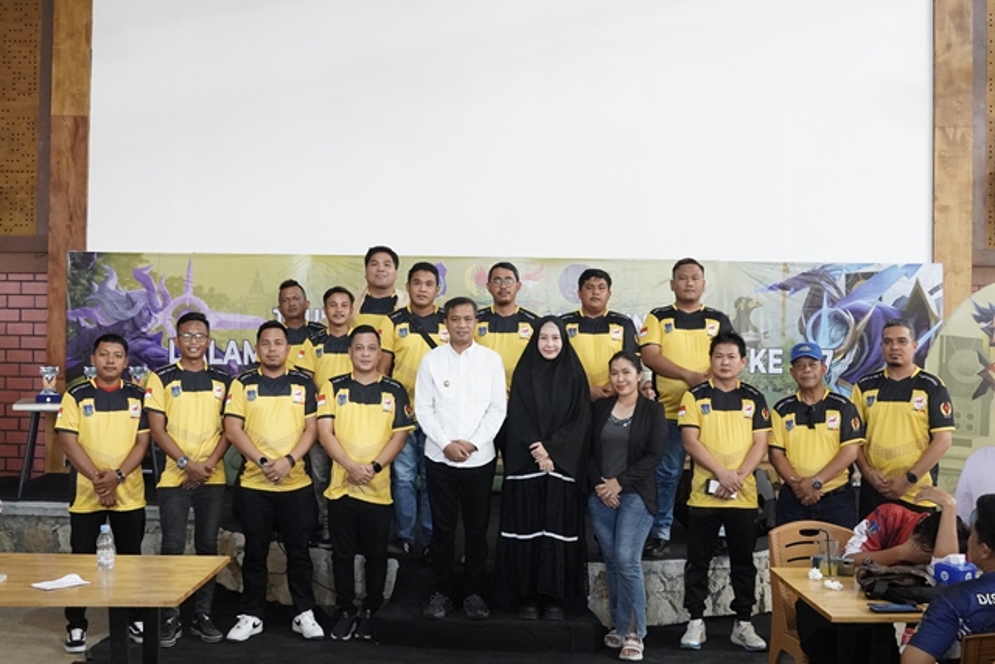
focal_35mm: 39
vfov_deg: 34.2
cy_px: 332
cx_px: 498
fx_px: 1078
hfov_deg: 49.5
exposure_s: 1/100
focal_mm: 26
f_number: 4.5
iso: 6400
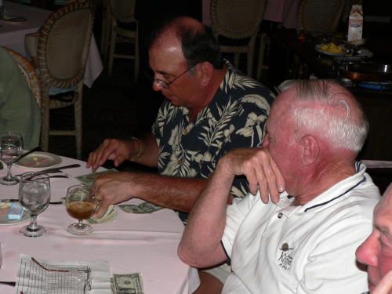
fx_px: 793
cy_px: 147
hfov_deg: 27.8
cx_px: 196
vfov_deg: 21.0
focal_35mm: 70
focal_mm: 12
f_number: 3.2
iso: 100
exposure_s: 1/60
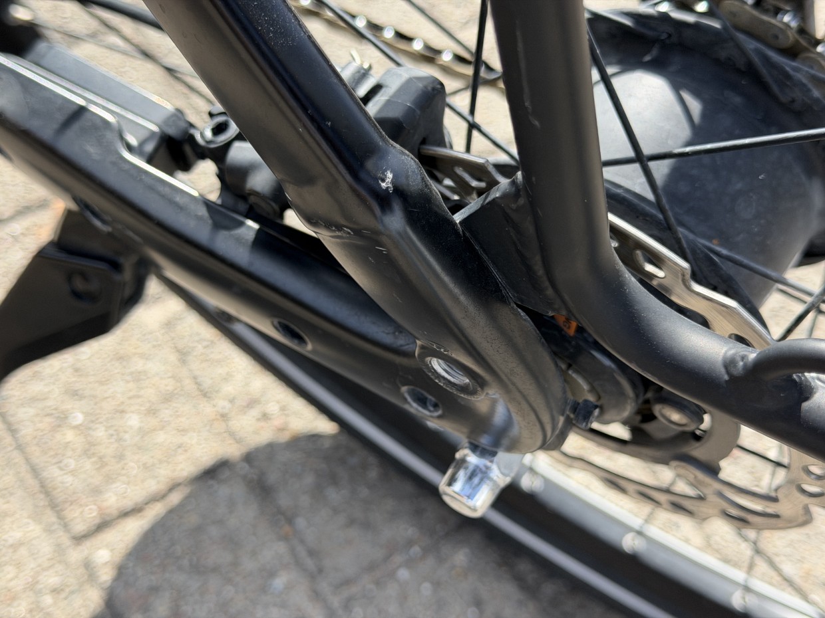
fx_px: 1144
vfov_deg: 30.3
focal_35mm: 48
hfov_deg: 39.7
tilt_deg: -57.3
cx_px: 412
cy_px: 309
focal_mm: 6.76
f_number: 1.78
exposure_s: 1/1608
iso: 80
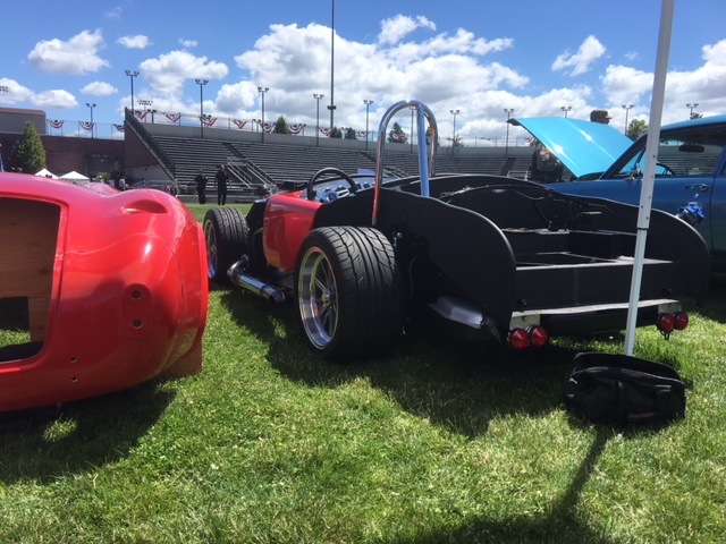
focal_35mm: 29
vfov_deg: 48.2
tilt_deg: -7.1
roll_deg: -1.5
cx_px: 363
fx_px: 608
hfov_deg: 61.7
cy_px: 272
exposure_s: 1/1603
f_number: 2.2
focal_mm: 4.15
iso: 25
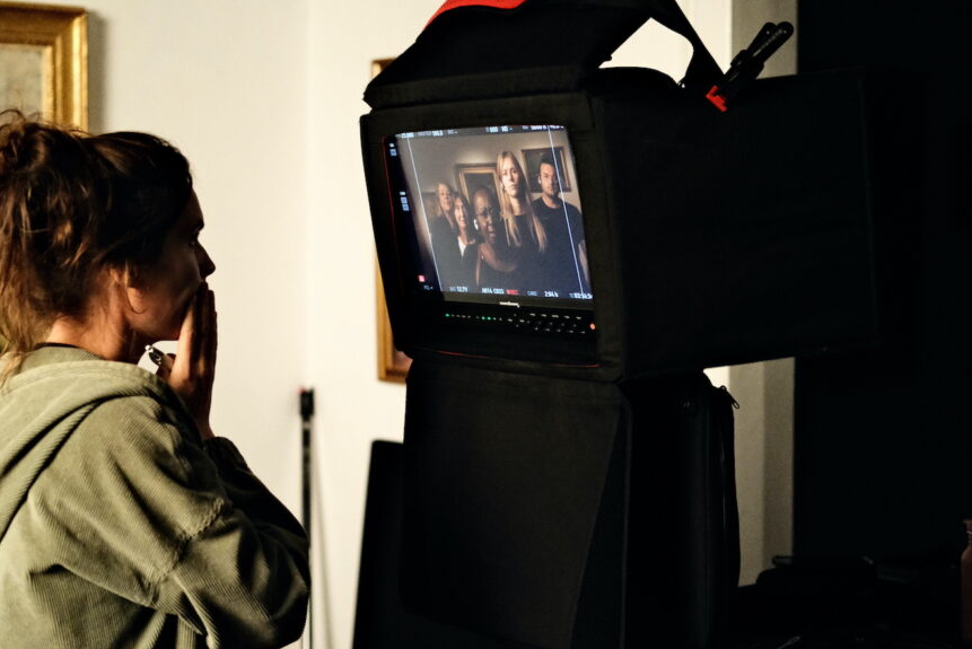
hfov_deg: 31.8
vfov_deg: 21.6
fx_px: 1702
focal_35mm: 63
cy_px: 321
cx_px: 432
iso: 5000
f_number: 2
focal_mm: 35
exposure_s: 1/105
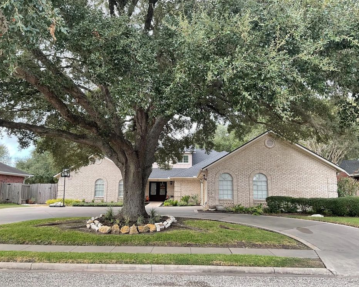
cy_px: 145
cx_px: 179
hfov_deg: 57.2
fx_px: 329
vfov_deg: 47.1
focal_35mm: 31
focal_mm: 3
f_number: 1.8
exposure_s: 1/176
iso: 16
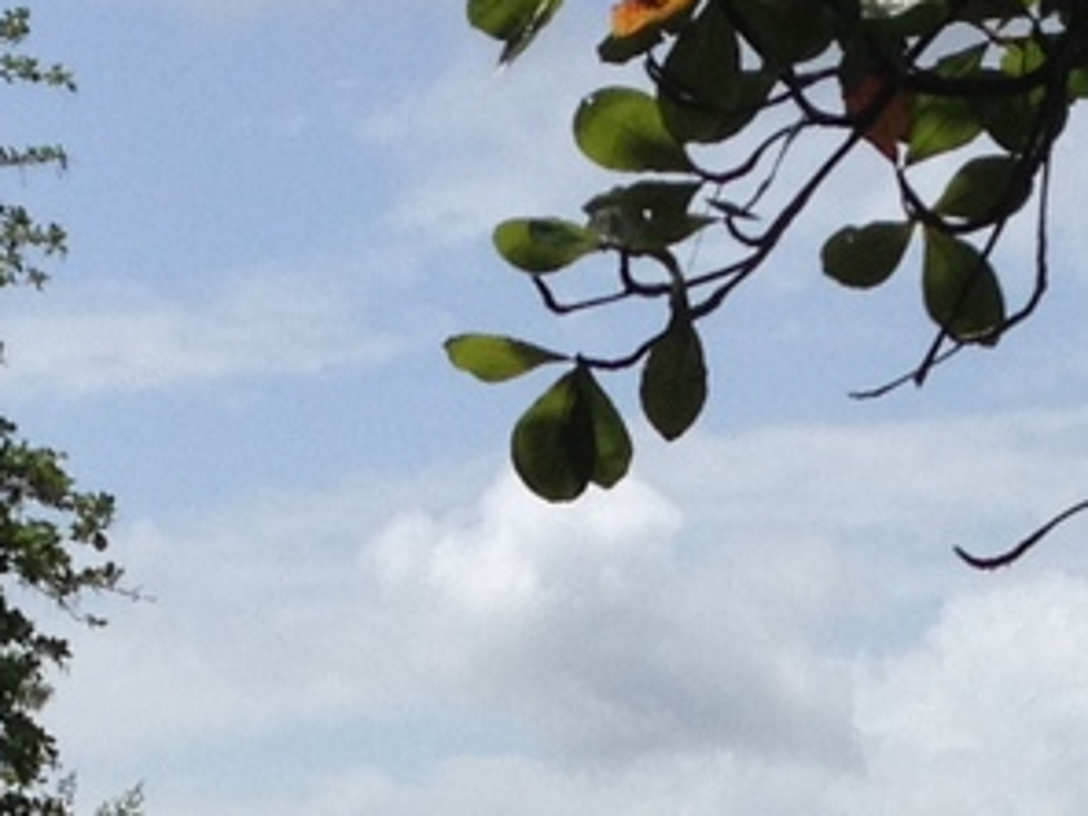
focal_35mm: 189
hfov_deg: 10.5
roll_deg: +0.9
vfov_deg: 7.7
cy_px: 1257
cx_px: 581
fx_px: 5940
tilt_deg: -2.7
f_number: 2.4
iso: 50
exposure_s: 1/2632
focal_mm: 4.28
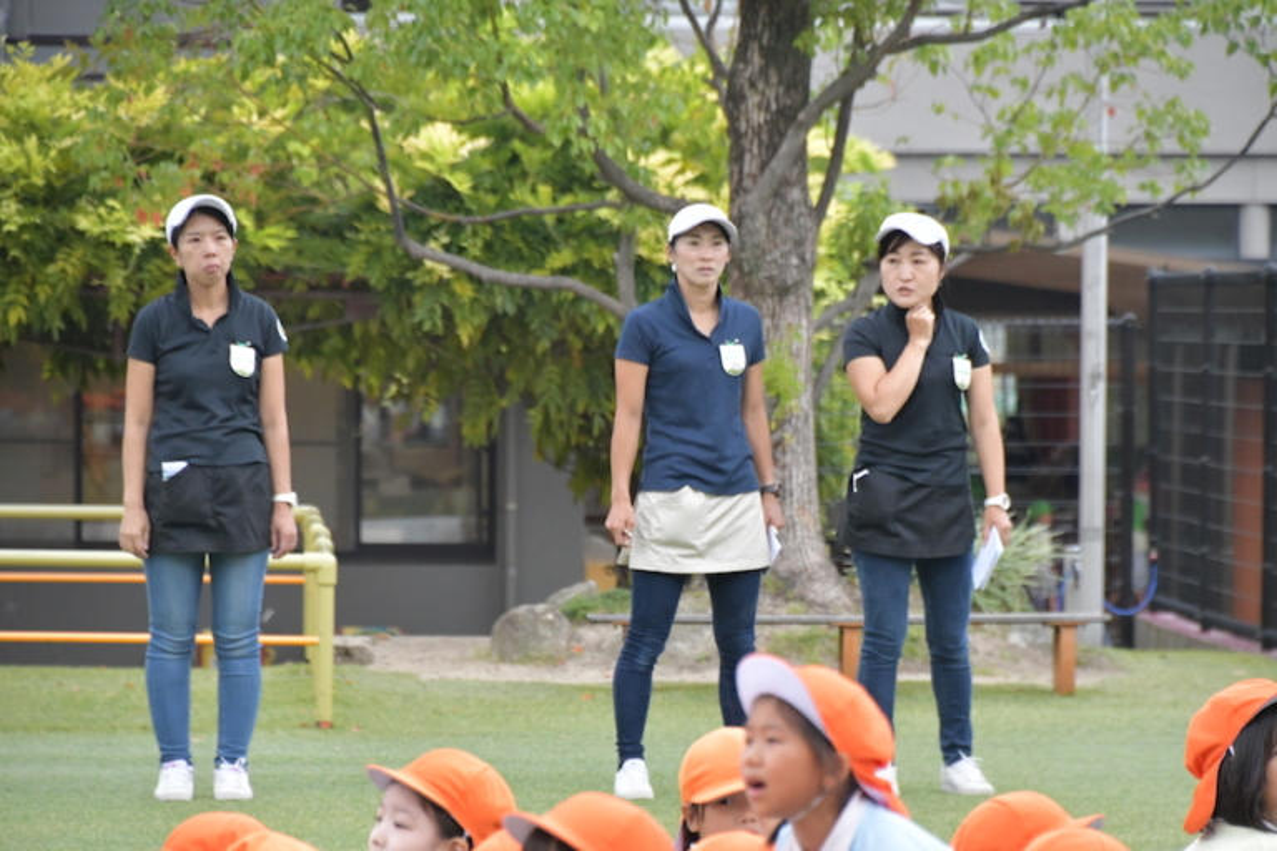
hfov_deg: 8.9
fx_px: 8229
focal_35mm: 232
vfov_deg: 5.9
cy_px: 426
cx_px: 638
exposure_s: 1/2500
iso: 4000
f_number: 6
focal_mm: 155
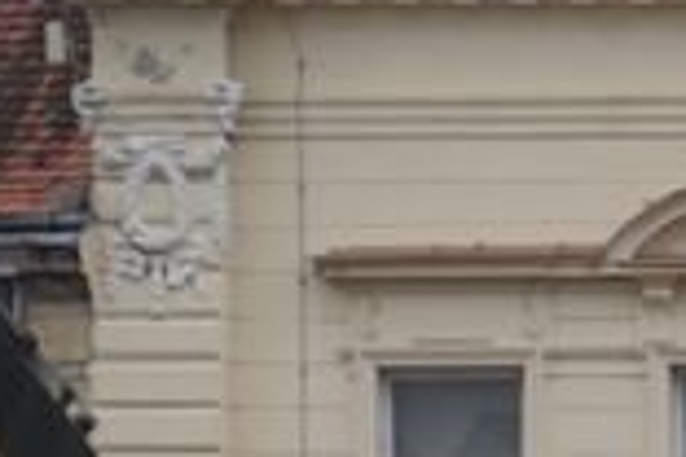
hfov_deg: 1.8
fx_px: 21493
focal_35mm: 1128
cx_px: 2155
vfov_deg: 1.2
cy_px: 1298
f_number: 10
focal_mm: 172
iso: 200
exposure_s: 1/200
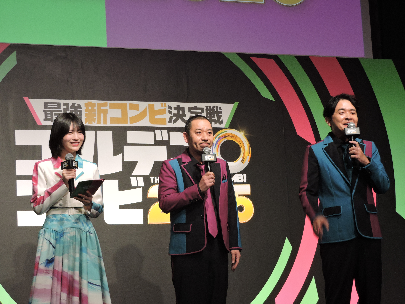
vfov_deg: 15.6
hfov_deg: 20.7
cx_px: 202
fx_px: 1111
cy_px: 152
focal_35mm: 95
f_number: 4.8
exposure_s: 1/40
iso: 400
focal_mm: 17
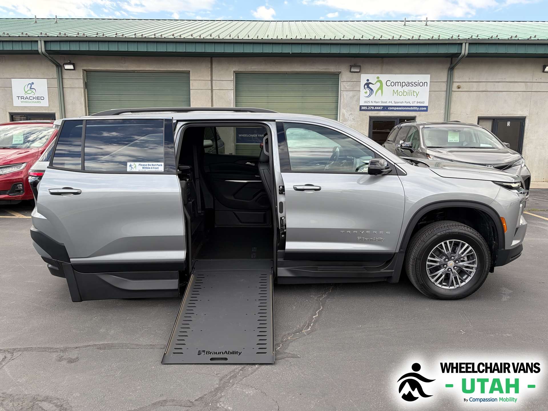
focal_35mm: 26
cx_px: 274
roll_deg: -0.3
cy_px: 206
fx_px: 412
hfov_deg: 67.3
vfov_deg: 53.1
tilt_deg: -8.8
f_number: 1.6
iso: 50
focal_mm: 5.96
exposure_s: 1/456
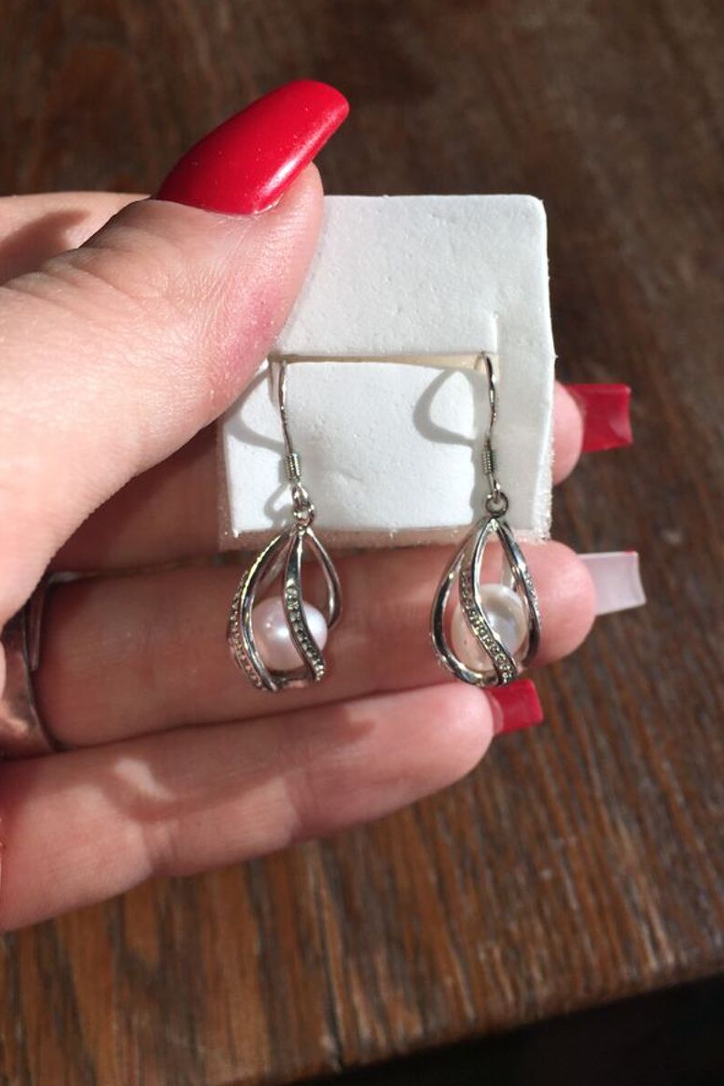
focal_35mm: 34
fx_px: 1026
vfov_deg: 55.8
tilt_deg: -60.7
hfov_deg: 38.9
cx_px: 361
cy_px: 516
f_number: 2.2
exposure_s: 1/2849
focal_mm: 4.15
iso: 25
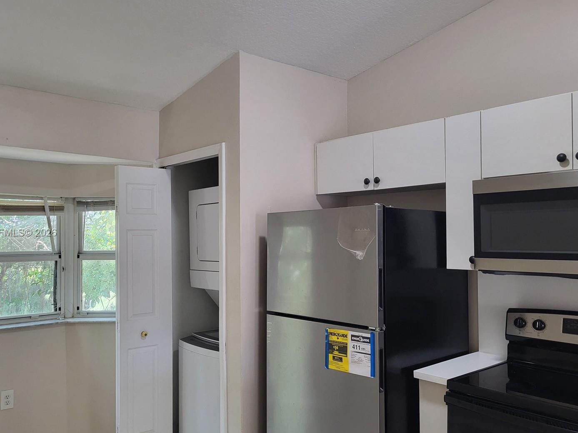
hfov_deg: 59.8
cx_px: 260
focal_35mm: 30
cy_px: 233
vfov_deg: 46.8
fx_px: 501
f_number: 1.8
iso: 250
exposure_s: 1/60
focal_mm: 5.4
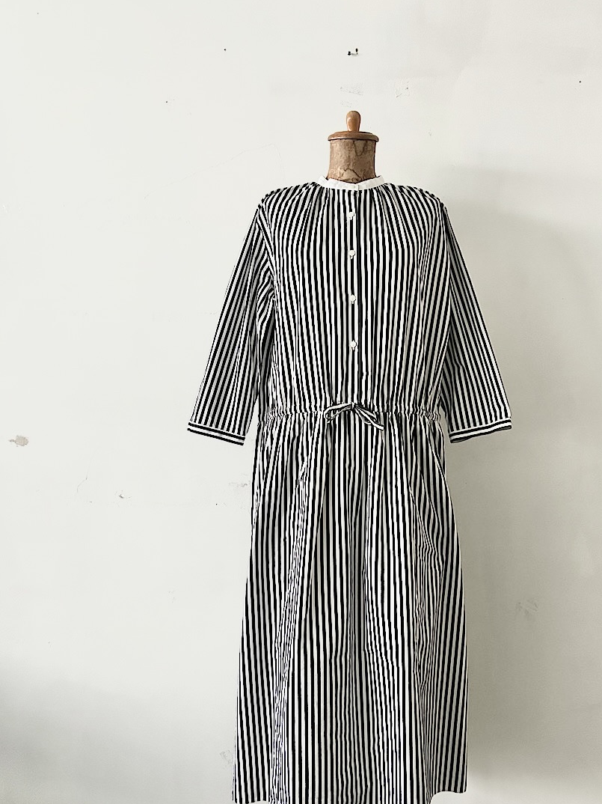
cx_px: 347
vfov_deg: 58.4
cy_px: 406
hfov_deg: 45.3
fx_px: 719
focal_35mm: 31
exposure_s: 1/49
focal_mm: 5.7
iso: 500
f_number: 1.5
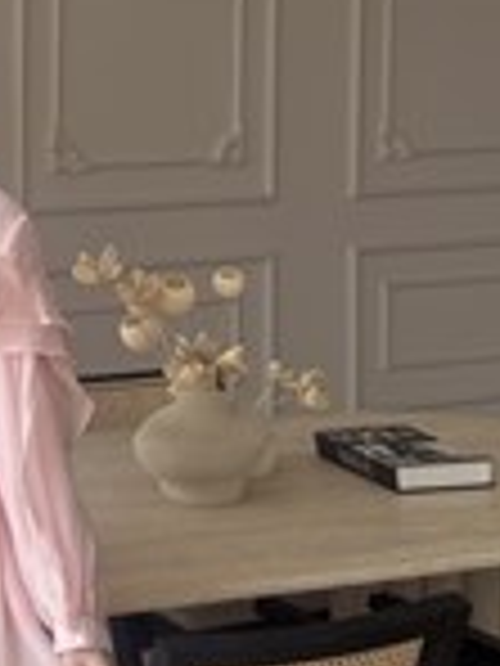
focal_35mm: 67
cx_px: -162
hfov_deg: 20.0
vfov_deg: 28.3
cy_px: 538
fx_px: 1290
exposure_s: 1/840
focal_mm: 6.76
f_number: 1.78
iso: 80
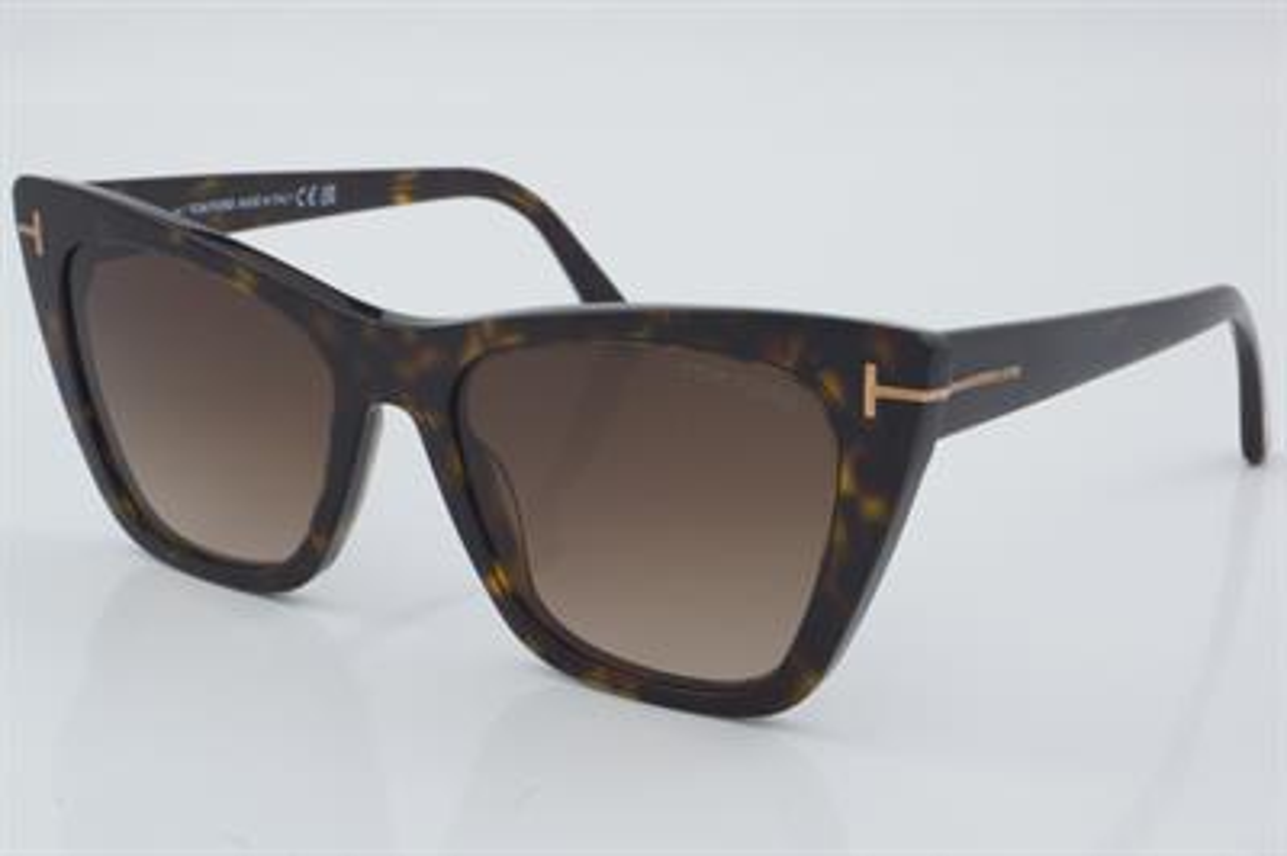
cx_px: 644
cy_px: 428
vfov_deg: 18.2
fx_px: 2679
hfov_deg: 27.0
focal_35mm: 75
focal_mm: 50
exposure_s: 1/4
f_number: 32
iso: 100
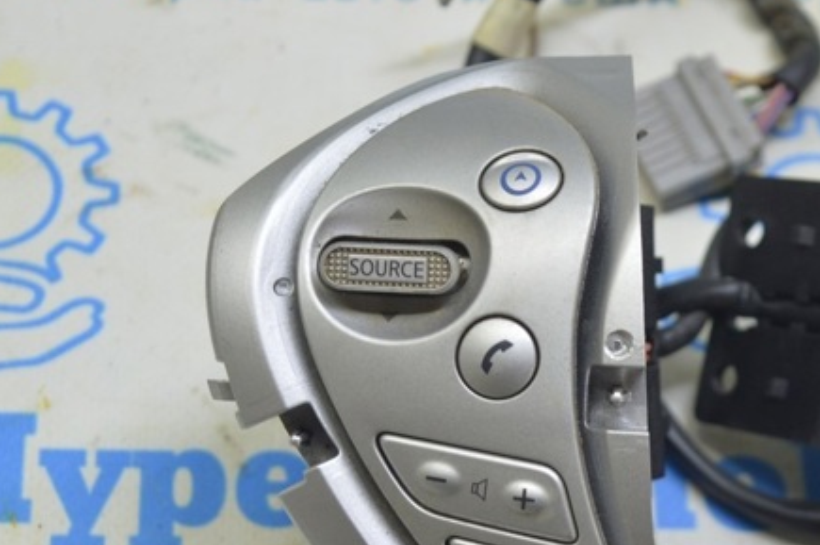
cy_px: 386
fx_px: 2412
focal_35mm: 106
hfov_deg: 19.3
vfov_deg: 12.9
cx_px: 443
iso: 400
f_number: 5.6
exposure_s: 1/20
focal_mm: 48
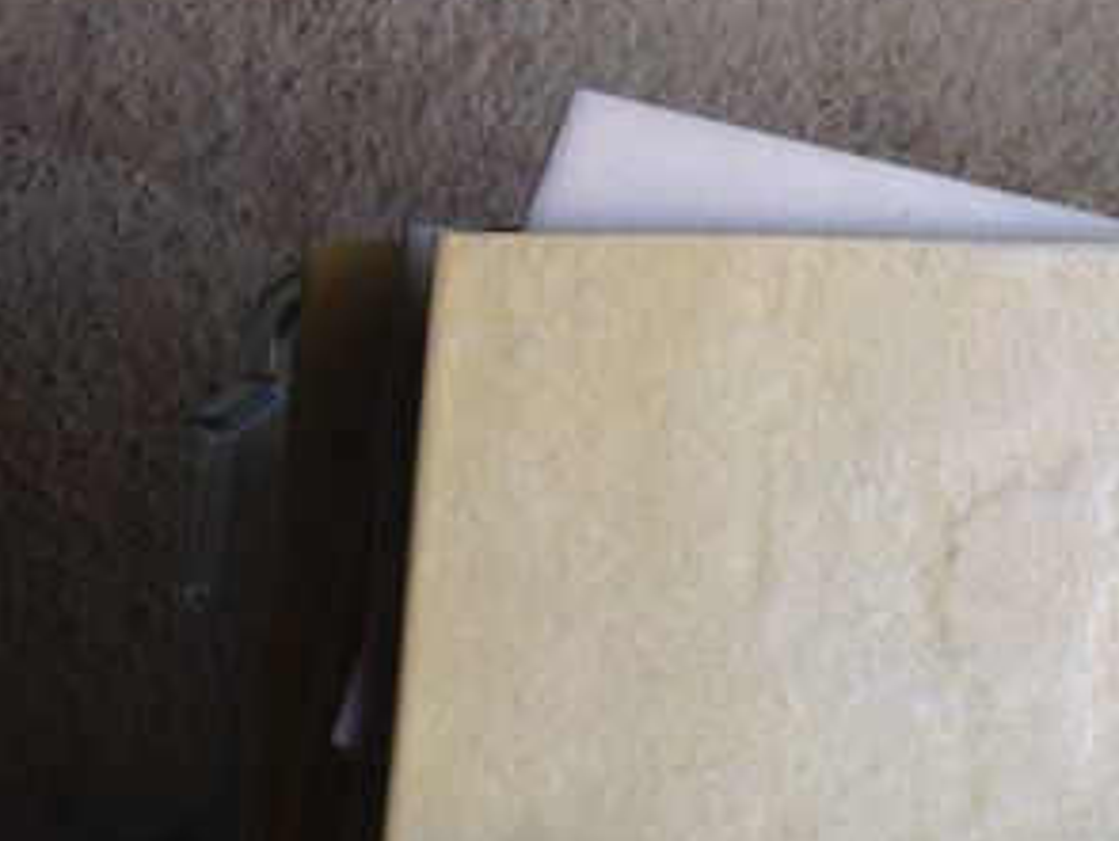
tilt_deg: -71.2
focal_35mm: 119
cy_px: 1187
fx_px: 3850
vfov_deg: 12.0
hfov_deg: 15.2
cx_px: 1717
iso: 50
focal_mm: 4.28
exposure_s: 1/40
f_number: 2.4
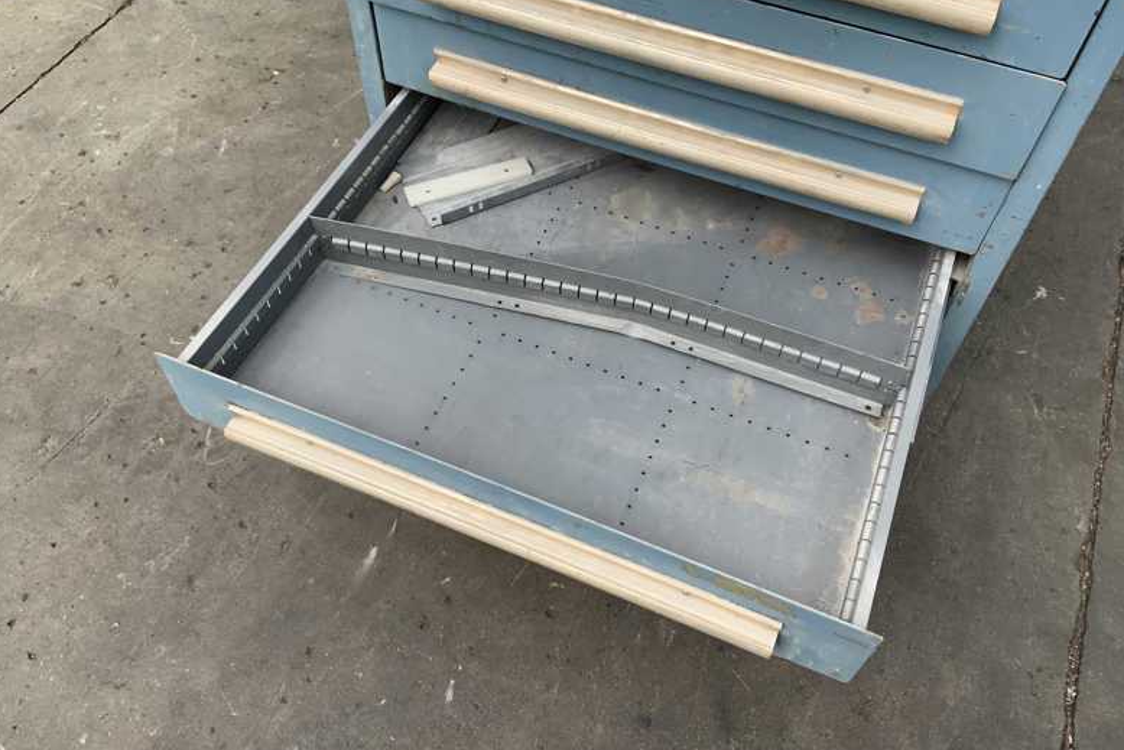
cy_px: 351
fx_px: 968
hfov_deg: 60.3
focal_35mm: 31
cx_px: 571
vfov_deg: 42.3
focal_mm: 3
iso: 16
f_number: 1.8
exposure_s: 1/1221
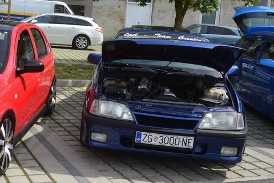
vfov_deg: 24.2
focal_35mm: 56
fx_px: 426
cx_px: 46
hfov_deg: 34.3
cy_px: 75
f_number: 16
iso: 2000
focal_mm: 32
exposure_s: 1/1000
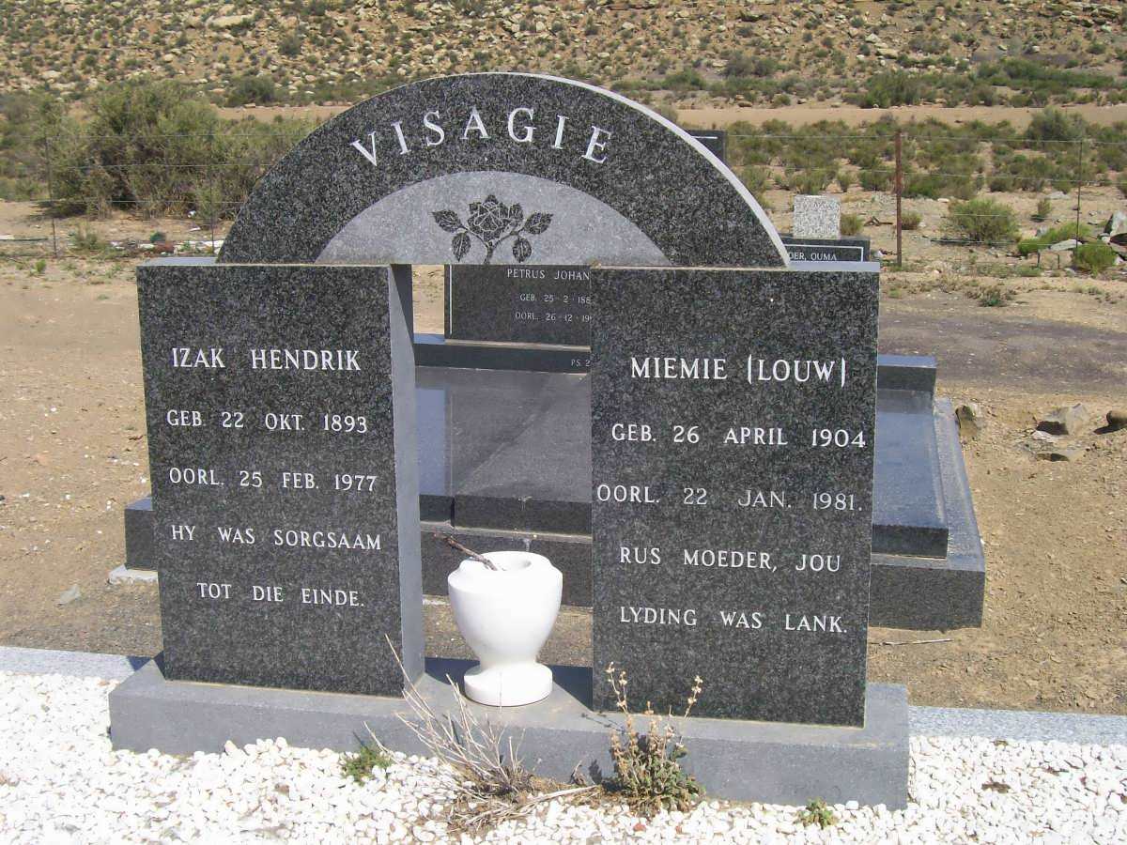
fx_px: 1465
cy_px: 422
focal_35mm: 45
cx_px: 564
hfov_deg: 42.1
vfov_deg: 32.2
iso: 80
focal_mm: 7.6
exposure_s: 1/613
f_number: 5.4
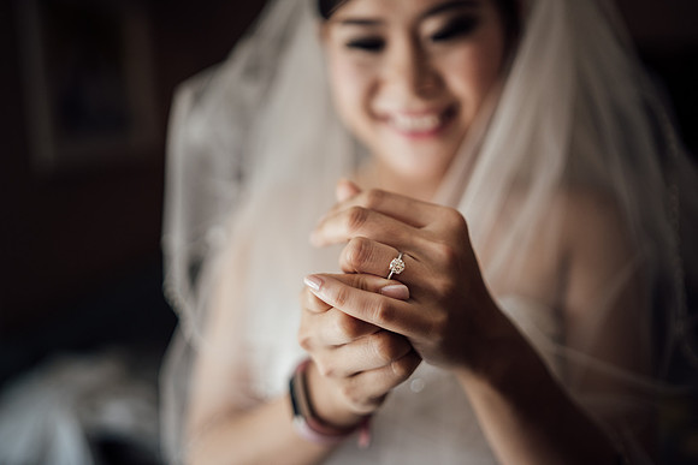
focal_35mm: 35
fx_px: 679
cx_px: 349
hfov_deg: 54.4
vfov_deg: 37.9
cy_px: 232
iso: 320
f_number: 1.4
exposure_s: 1/800
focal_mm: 35
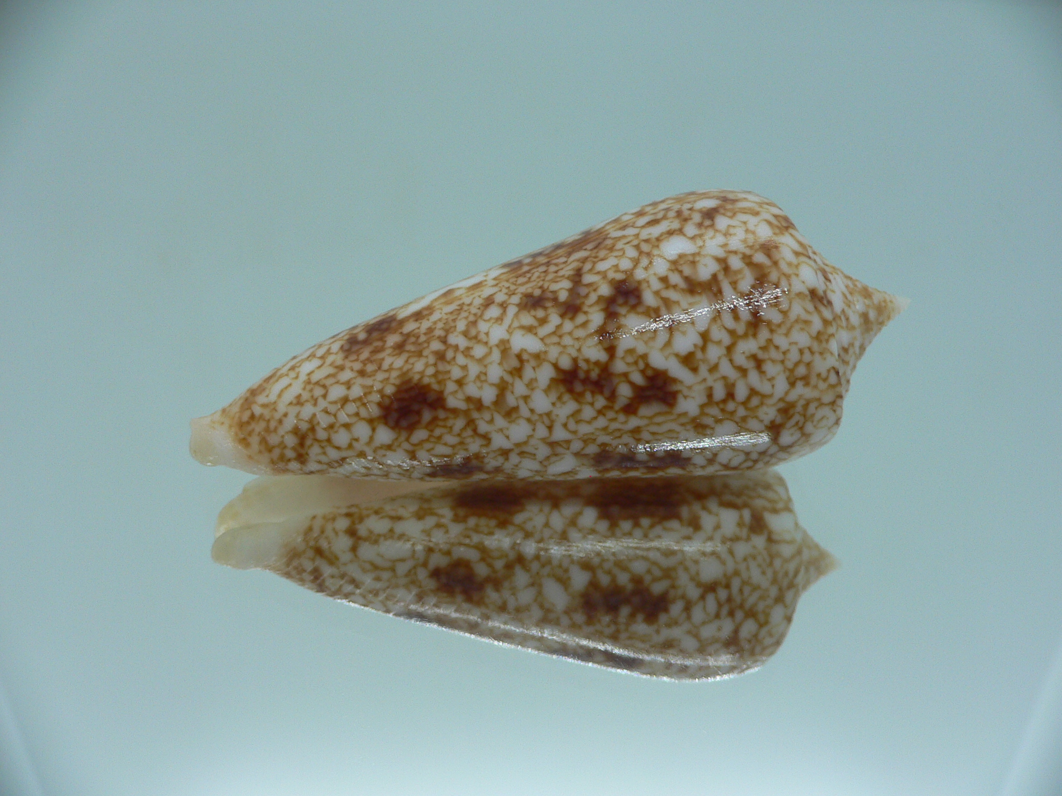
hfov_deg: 52.6
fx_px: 1074
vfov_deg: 40.7
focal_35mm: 35
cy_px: 398
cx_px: 531
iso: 80
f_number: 2.8
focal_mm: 4.6
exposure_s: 1/60
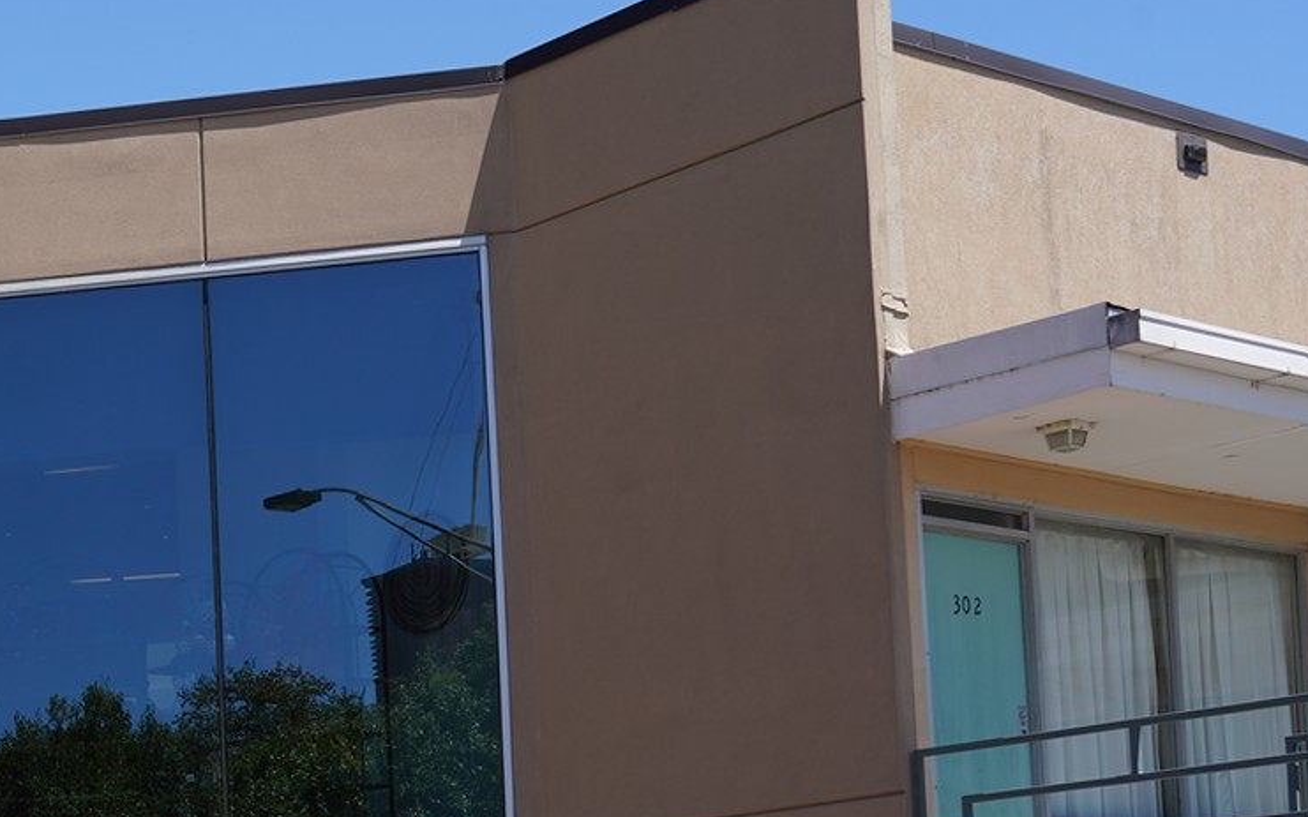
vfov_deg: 16.3
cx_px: -307
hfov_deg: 24.1
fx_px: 2745
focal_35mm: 77
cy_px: 939
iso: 100
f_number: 13
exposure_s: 1/100
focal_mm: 28
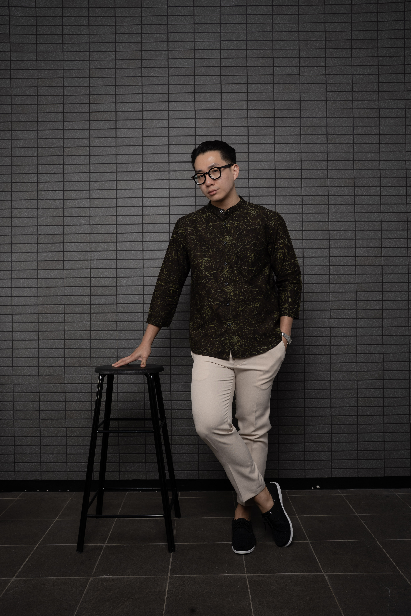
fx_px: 541
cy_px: 308
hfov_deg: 41.6
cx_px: 206
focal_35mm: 32
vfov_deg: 59.3
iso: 200
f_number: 8
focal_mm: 31.6
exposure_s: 1/125
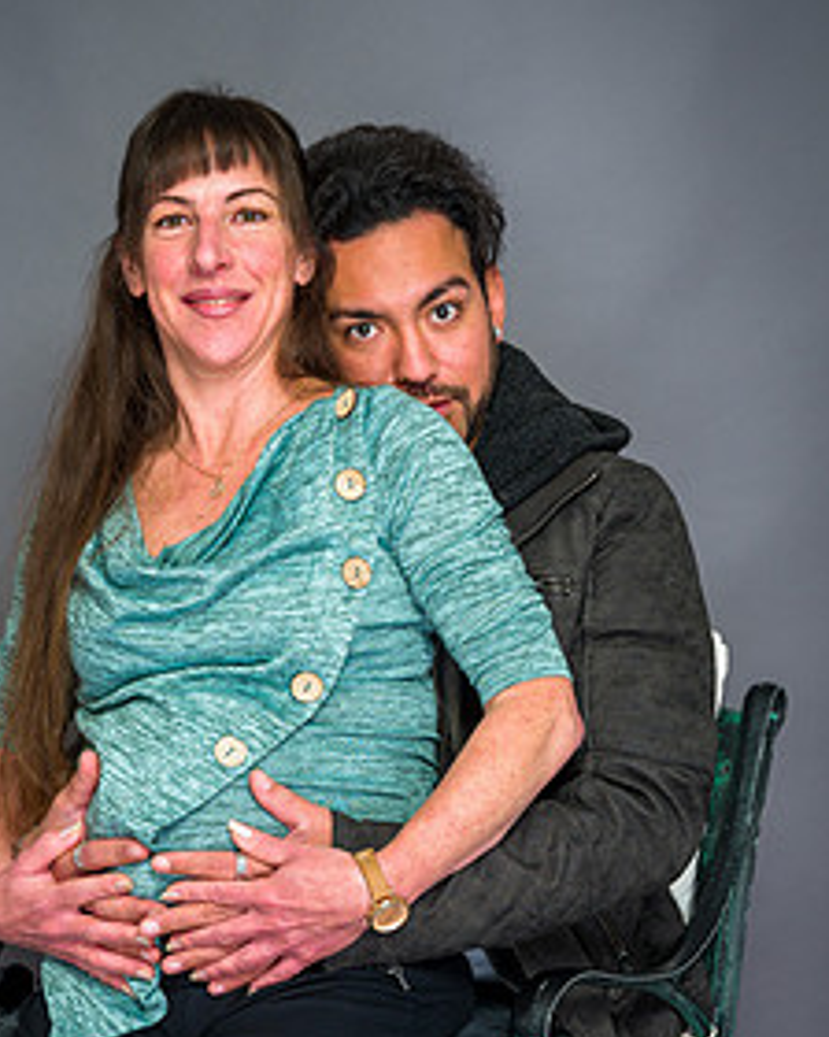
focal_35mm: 83
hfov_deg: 18.5
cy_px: 737
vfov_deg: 22.9
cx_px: 335
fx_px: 2546
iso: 200
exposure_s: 1/100
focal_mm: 55
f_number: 5.6
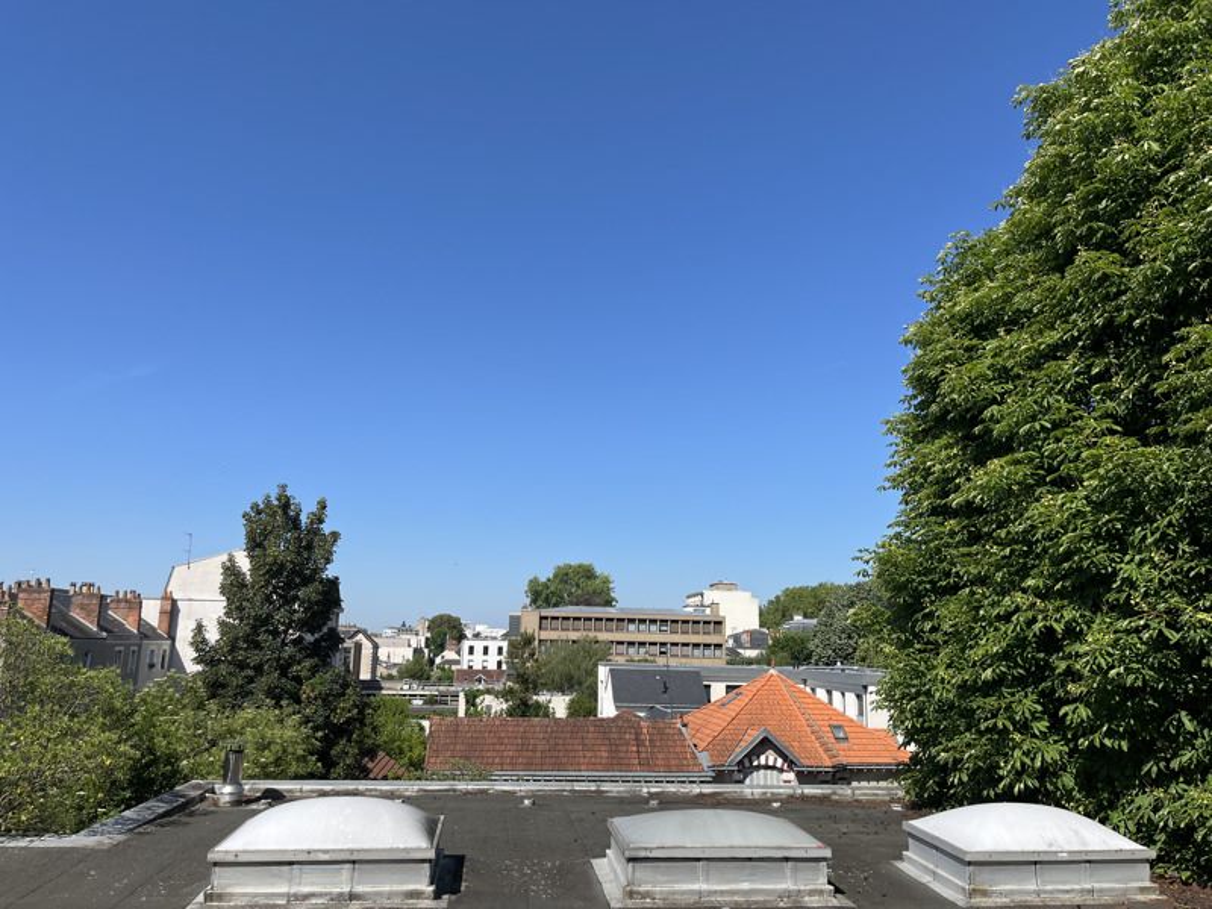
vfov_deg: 53.1
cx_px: 606
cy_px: 454
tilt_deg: +11.6
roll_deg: -1.0
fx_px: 910
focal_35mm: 26
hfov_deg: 67.3
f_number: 1.6
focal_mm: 5.1
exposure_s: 1/4149
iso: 50
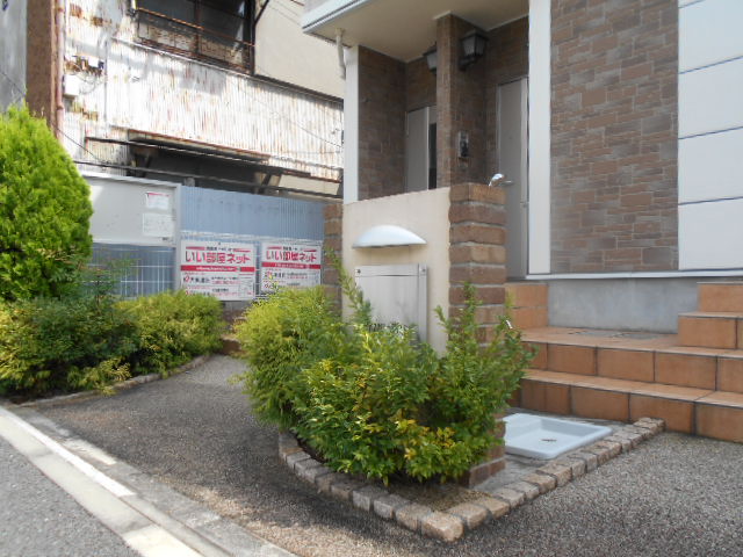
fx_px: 558
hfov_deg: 67.3
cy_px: 278
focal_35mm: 26
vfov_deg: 53.1
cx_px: 372
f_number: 3.2
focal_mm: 4.6
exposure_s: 1/400
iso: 80
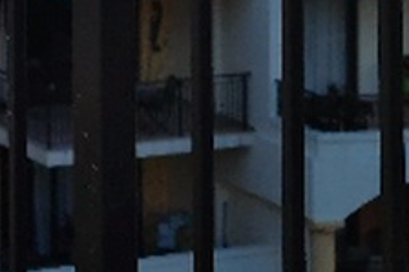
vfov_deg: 5.6
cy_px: -518
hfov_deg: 8.3
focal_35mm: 232
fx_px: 2634
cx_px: -467
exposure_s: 1/312
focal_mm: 5.9
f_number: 2
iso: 25
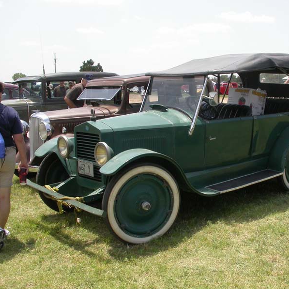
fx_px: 425
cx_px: 183
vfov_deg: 37.6
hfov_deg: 37.3
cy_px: 145
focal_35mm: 45
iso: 100
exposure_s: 1/274
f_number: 6.7
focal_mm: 7.85
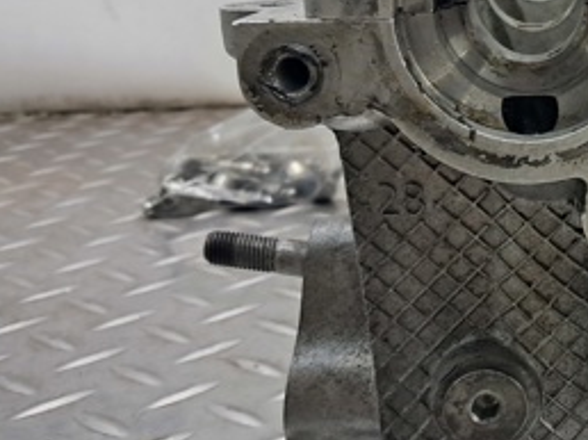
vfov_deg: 21.9
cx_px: 686
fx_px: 1137
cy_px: 243
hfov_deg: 26.2
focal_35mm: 67
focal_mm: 4
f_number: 1.8
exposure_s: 1/60
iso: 200
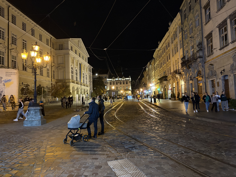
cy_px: 88
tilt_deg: +3.9
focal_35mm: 26
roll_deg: +2.2
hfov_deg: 67.3
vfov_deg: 53.1
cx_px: 118
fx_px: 177
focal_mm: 5.96
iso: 640
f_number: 1.6
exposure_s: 1/25
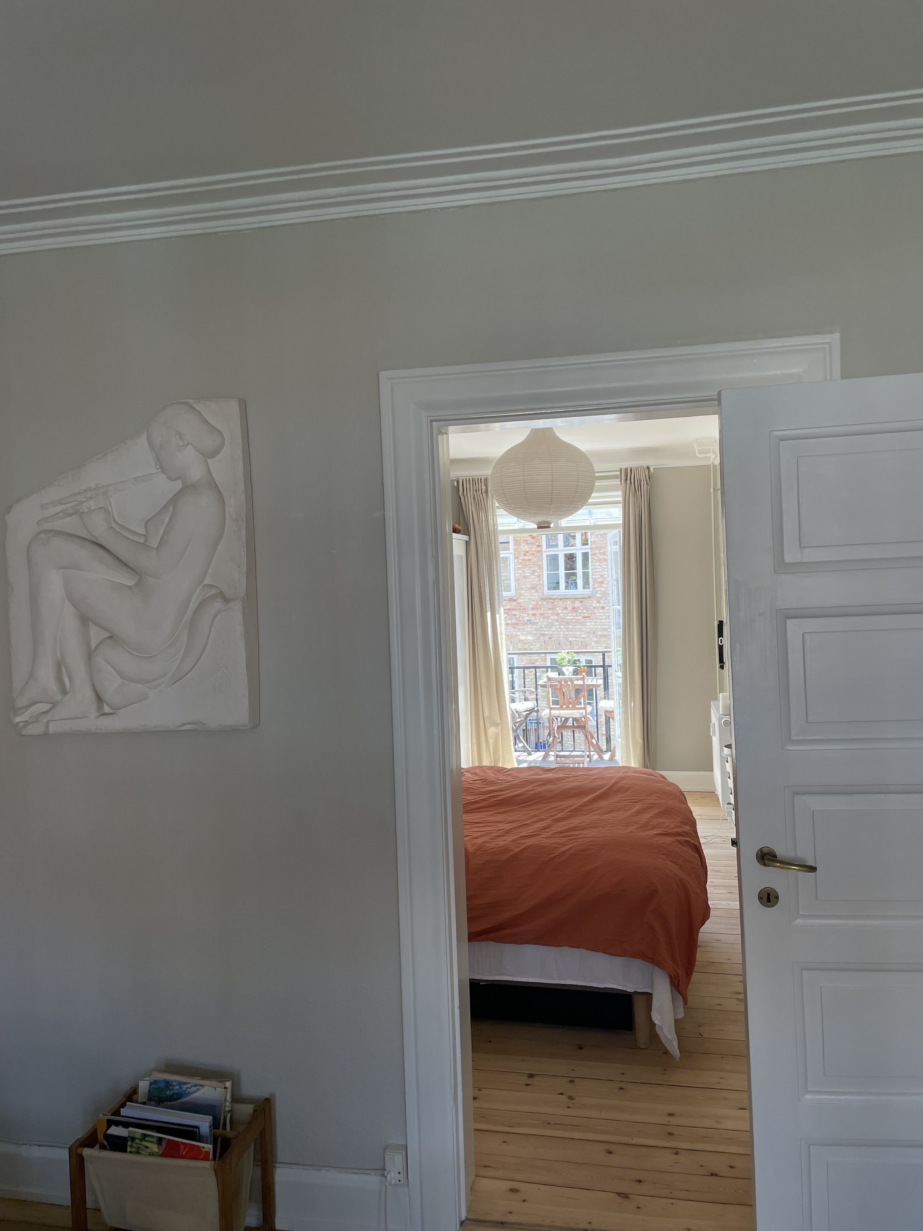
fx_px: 924
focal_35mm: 26
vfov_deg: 67.3
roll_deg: +2.9
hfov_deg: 53.1
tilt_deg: -0.9
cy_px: 616
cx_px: 462
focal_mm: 4.2
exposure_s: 1/186
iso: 32
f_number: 1.6
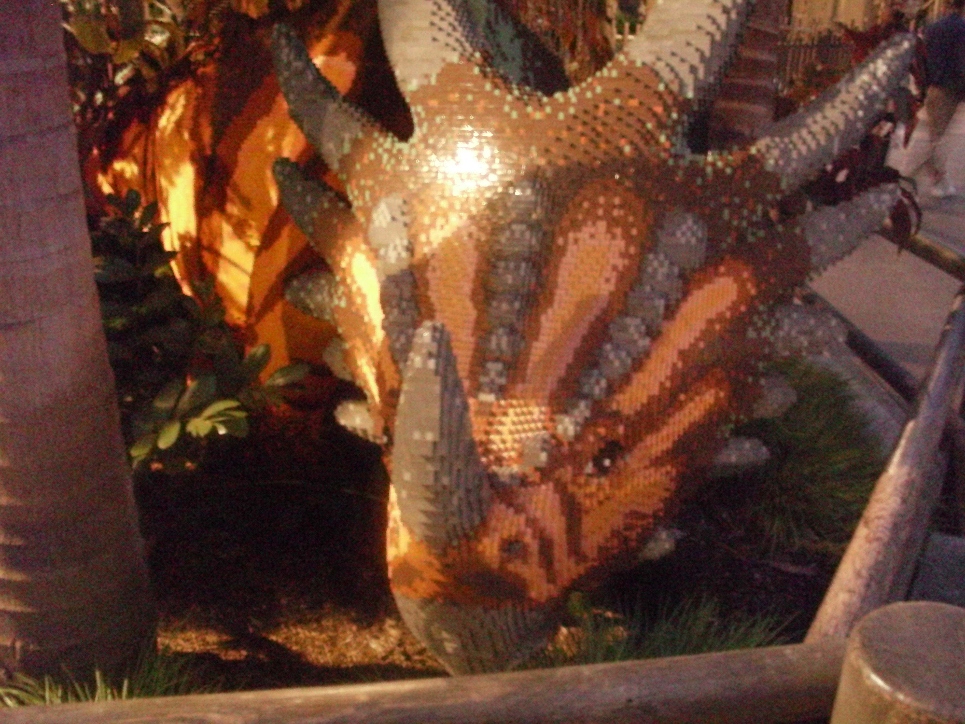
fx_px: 1059
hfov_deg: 49.0
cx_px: 482
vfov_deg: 37.7
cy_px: 362
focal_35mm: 38
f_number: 3.1
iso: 1600
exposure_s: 1/4
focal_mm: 6.3
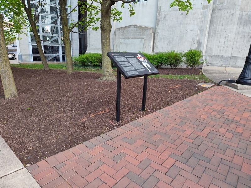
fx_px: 167
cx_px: 126
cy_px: 94
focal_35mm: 23
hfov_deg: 73.9
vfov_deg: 58.9
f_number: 1.8
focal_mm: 5.56
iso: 130
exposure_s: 1/200
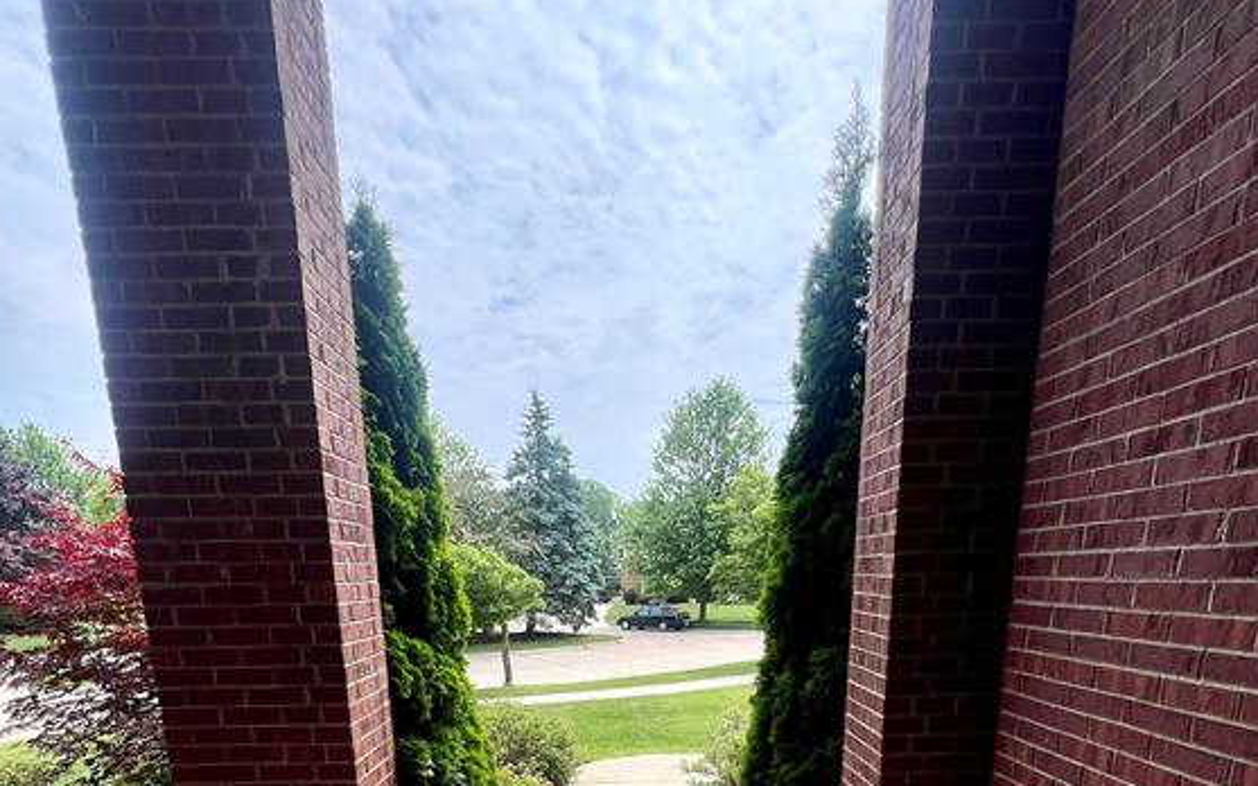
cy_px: 734
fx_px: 651
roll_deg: +1.2
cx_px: 632
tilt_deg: -13.2
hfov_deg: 88.0
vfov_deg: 53.0
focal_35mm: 19
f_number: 1.8
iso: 32
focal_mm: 1.57
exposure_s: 1/1130
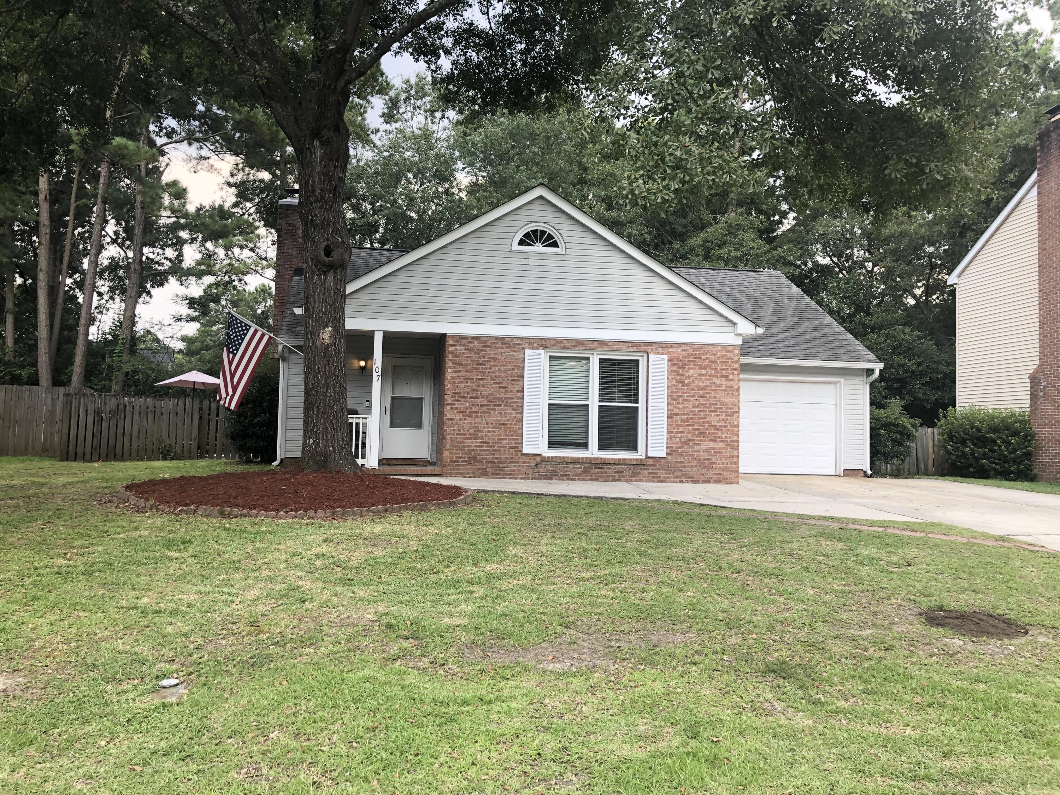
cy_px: 398
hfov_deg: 63.4
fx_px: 857
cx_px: 530
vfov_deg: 49.7
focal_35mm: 28
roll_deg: -0.8
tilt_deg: +2.9
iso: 40
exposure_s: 1/120
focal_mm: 4
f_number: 1.8
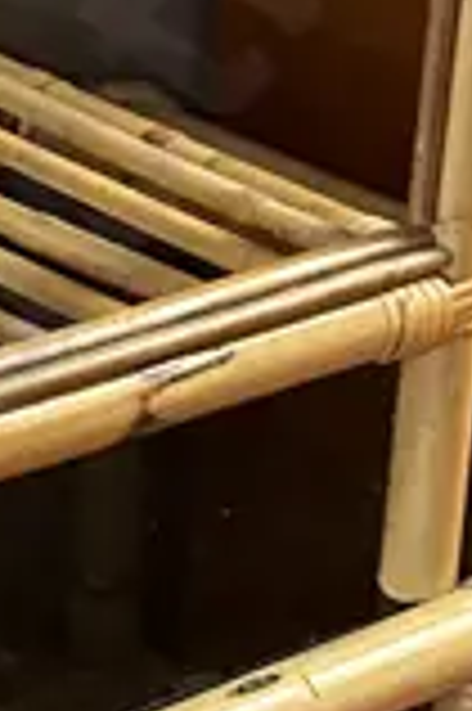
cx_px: -265
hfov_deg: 8.3
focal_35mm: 162
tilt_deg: -29.3
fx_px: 3193
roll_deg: +1.1
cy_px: 648
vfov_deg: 12.6
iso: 640
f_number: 1.78
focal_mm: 6.86
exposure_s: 1/50
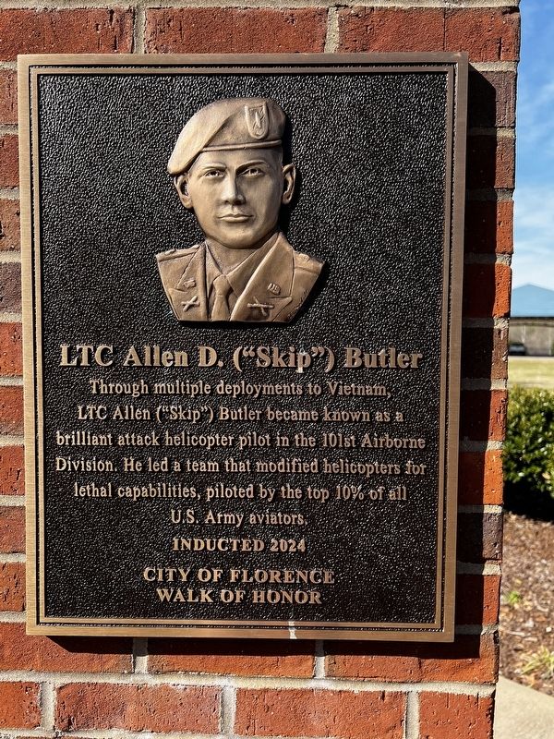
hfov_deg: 53.1
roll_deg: -0.8
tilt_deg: -2.7
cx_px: 277
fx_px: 555
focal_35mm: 26
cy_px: 370
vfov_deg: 67.3
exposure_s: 1/2762
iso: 50
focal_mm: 5.7
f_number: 1.5
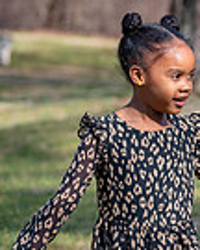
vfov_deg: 5.3
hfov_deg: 4.2
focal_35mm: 364
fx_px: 2693
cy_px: 224
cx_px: 411
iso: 250
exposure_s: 1/1000
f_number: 4
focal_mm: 90
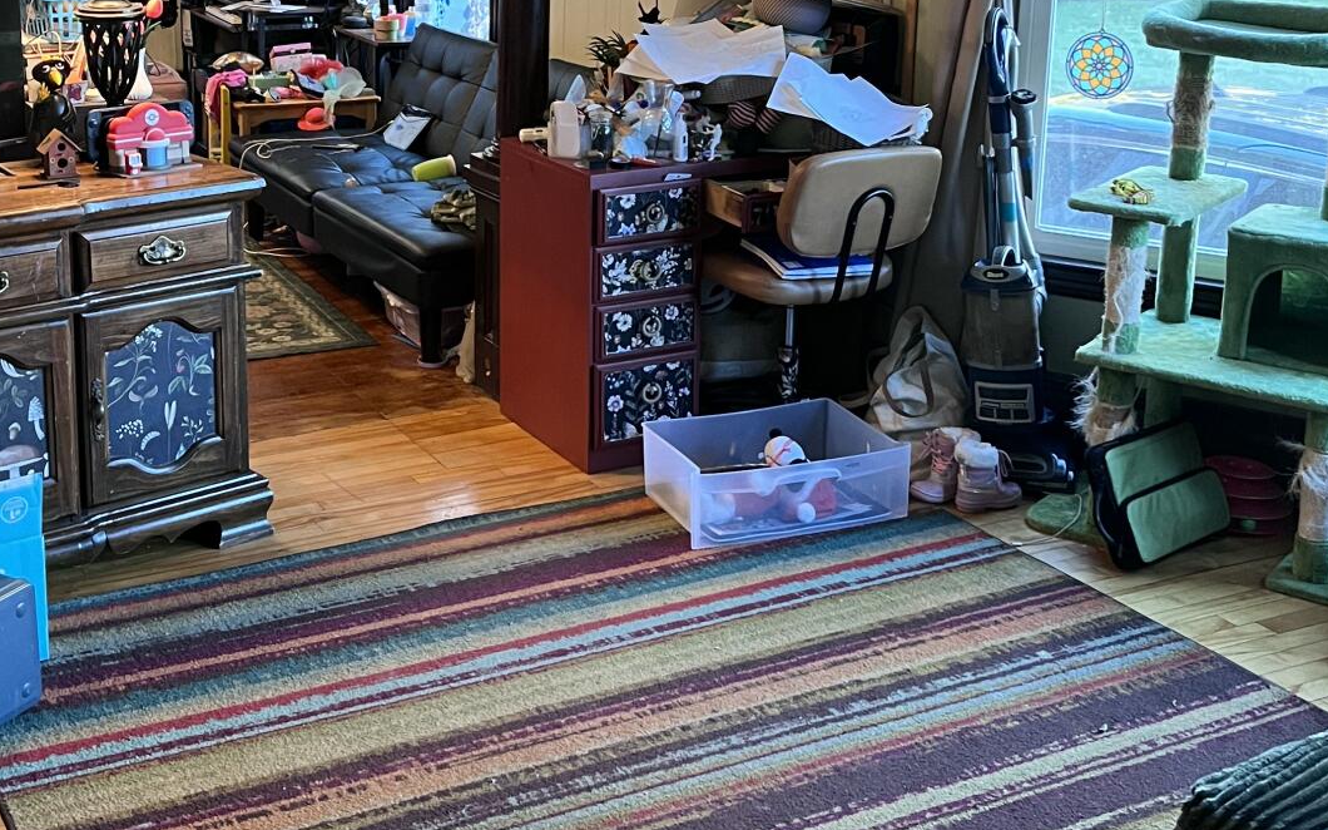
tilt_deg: -13.2
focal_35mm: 52
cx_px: 519
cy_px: 183
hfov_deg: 38.7
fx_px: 1882
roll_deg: -0.5
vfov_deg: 24.5
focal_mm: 5.1
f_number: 1.6
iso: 400
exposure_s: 1/60
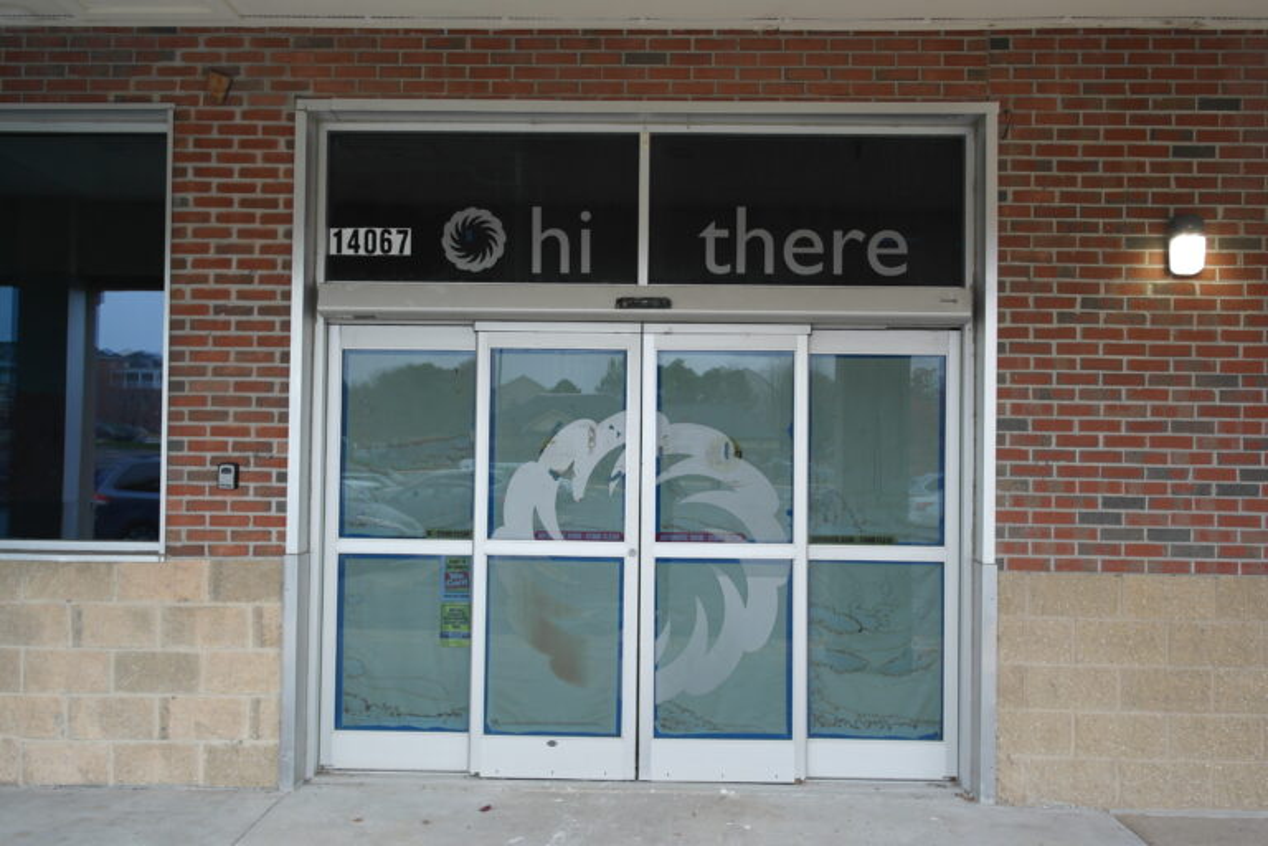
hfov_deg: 61.9
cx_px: 634
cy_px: 423
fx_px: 1057
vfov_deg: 43.6
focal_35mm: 30
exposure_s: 1/80
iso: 200
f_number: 3.5
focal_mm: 20
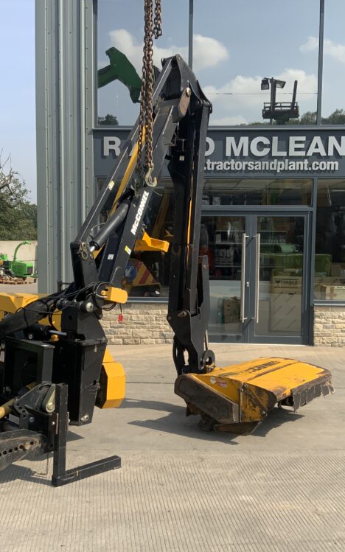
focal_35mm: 42
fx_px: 632
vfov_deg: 47.2
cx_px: 153
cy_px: 282
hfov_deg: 30.5
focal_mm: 3
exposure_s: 1/1534
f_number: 1.8
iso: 16
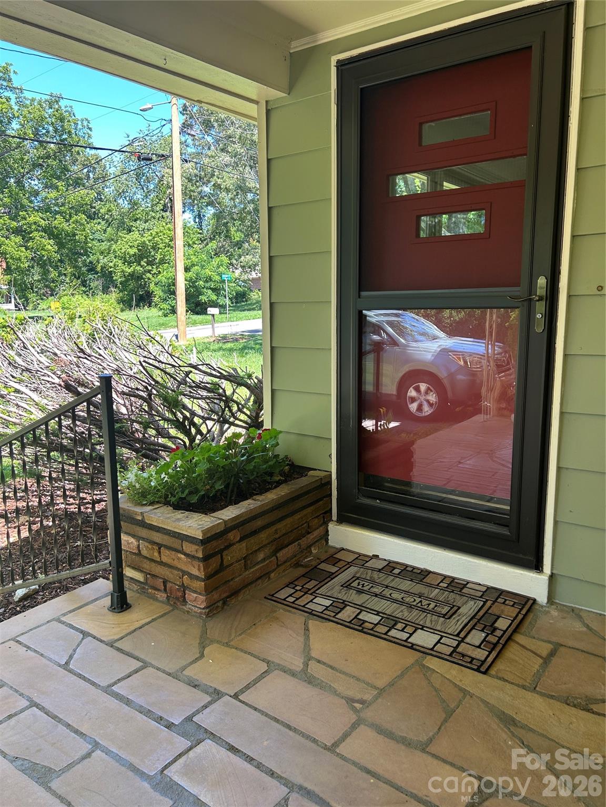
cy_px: 404
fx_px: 607
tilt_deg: -9.3
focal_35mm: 26
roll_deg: -0.2
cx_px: 303
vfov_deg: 67.3
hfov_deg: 53.1
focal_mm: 5.7
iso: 40
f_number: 1.5
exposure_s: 1/207
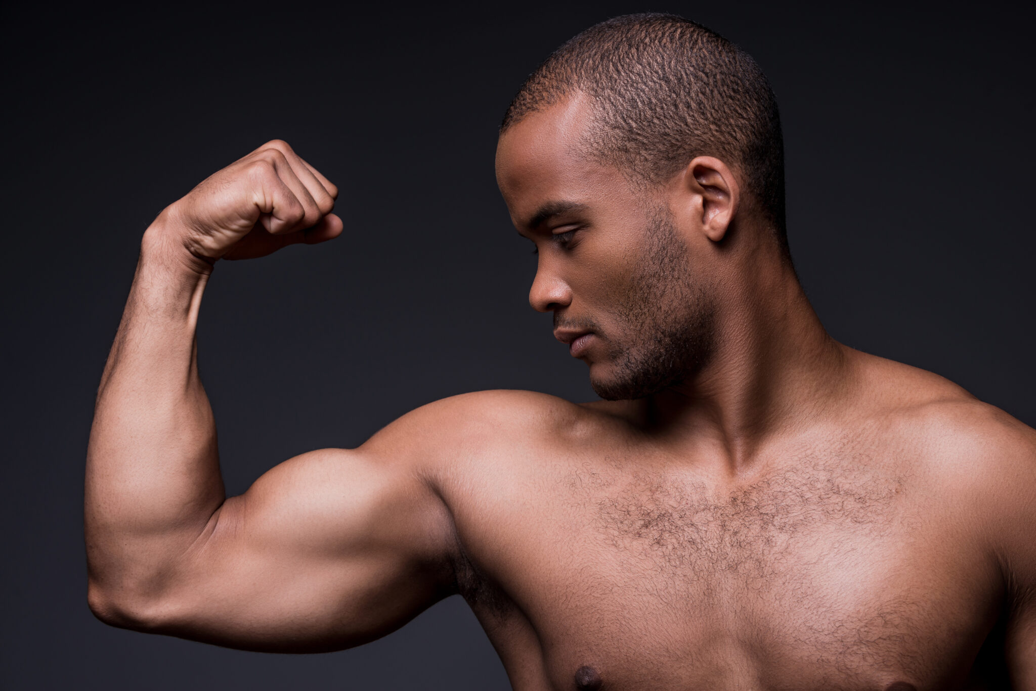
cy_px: 346
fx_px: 2015
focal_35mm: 70
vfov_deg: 19.5
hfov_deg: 28.8
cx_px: 518
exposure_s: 1/160
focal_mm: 70
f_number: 8
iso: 100
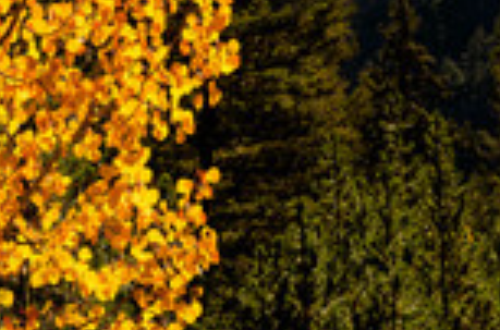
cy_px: 310
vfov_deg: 4.2
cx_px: 129
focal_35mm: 326
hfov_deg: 6.3
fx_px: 4514
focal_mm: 120
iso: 200
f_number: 10
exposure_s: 1/640
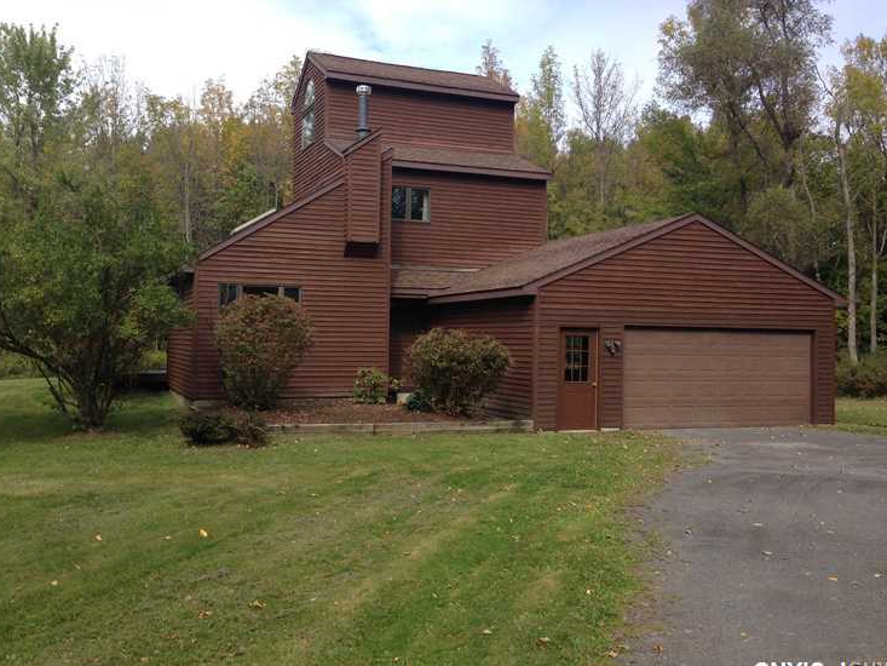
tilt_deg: +1.4
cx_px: 431
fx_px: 923
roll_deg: -2.3
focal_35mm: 36
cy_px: 323
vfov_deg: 39.7
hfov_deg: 51.3
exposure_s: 1/809
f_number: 2.4
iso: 50
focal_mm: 4.12
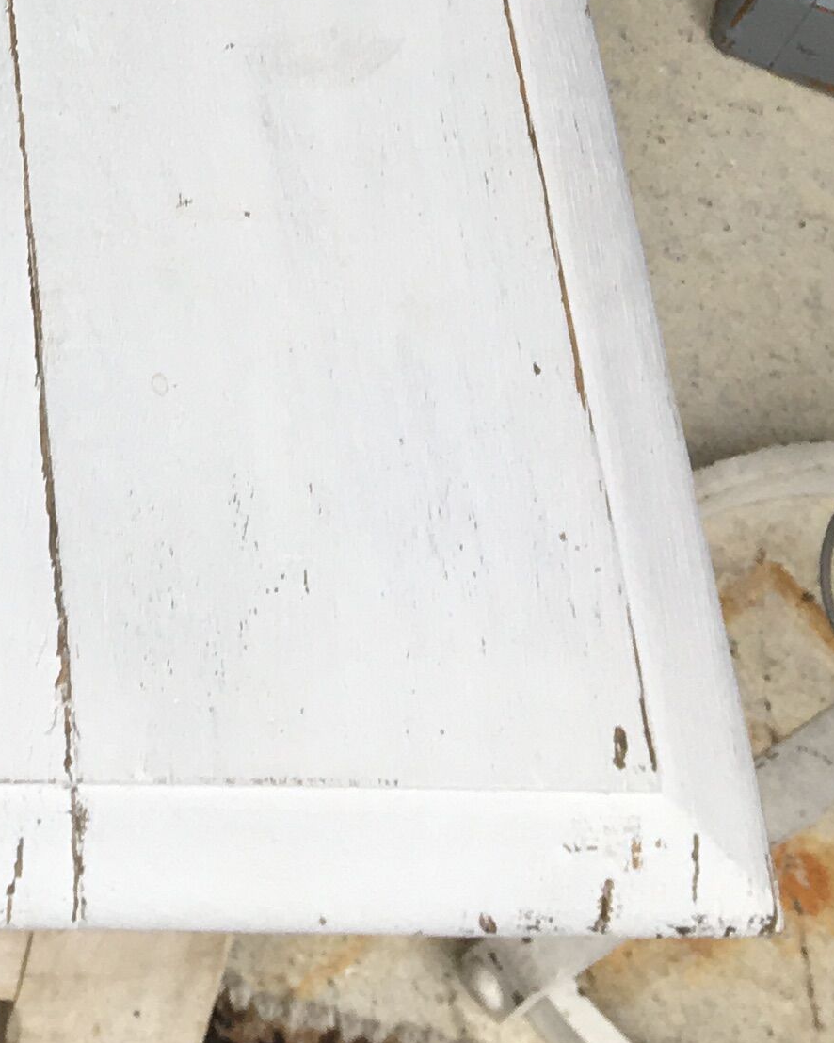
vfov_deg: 16.4
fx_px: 3179
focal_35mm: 103
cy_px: -662
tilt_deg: -50.7
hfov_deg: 14.0
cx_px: -426
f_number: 2.2
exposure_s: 1/100
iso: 25
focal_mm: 4.15
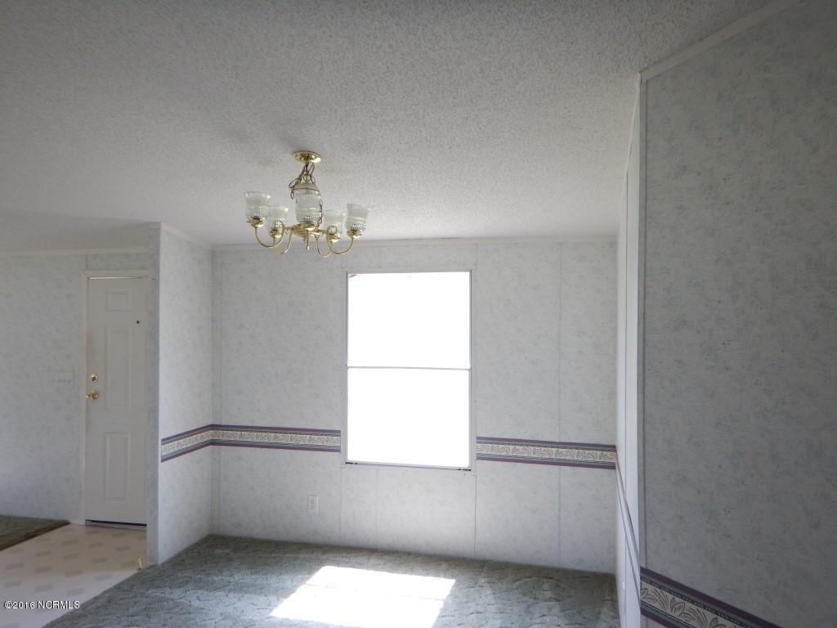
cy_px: 314
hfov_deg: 67.3
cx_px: 418
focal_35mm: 26
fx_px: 629
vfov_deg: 53.1
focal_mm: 4.7
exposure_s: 1/80
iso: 125
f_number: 2.8
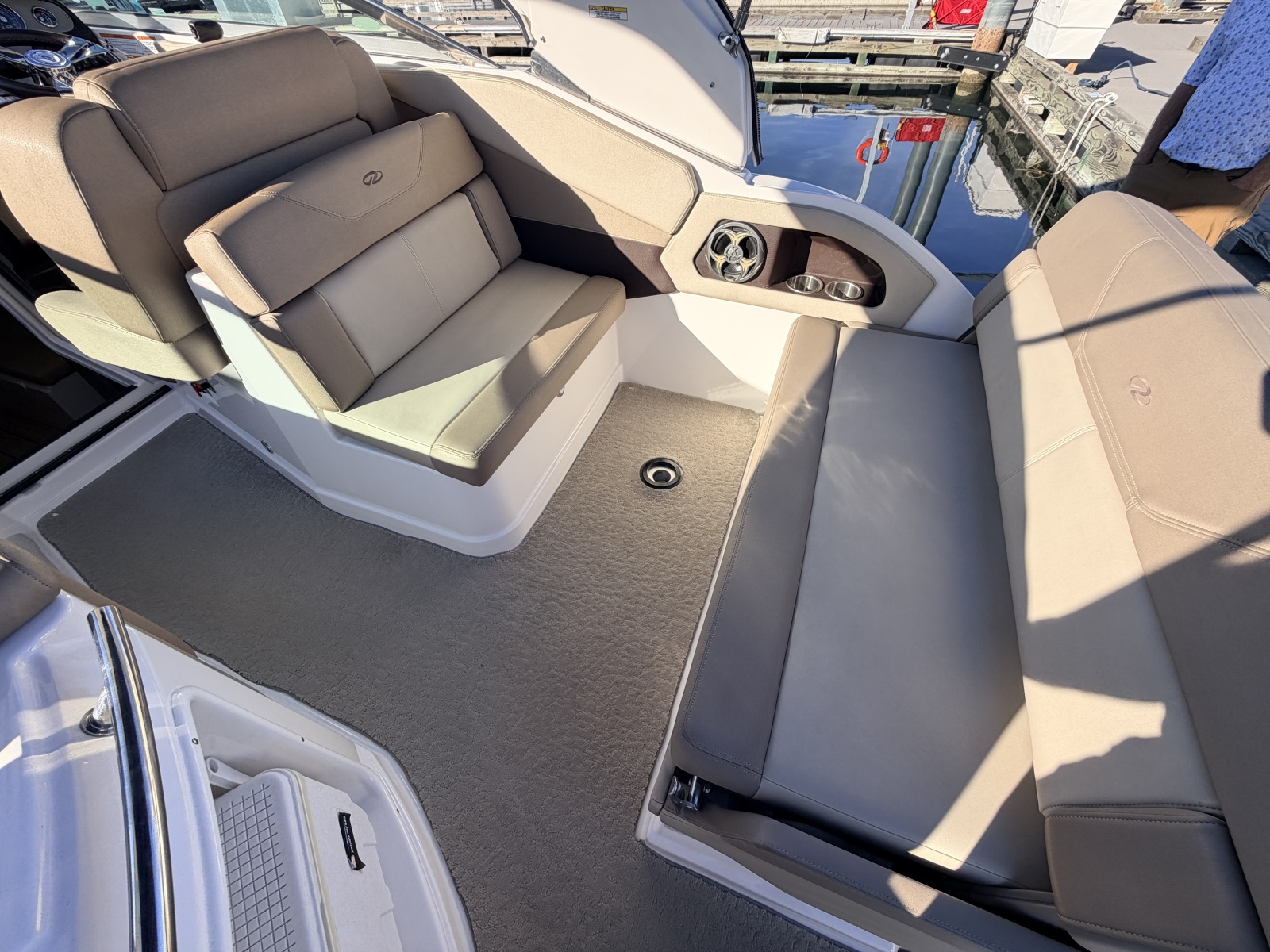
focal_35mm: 14
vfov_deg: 85.7
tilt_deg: -45.8
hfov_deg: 102.1
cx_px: 635
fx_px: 514
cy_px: 476
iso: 40
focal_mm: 2.22
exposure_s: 1/619
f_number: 2.2
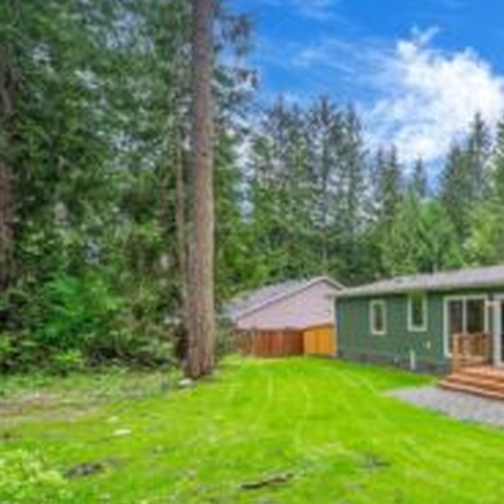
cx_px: 482
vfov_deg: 63.8
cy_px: 325
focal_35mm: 24
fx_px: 395
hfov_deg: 53.8
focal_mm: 13
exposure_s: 1/40
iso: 80
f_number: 7.1
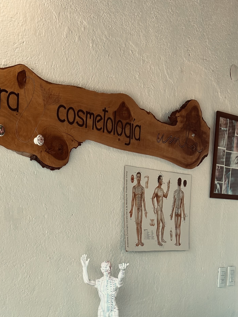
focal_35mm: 56
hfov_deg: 24.8
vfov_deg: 31.7
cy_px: 316
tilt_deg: -7.4
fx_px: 513
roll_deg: -0.9
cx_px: -4
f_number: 1.5
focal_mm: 5.7
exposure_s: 1/100
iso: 40
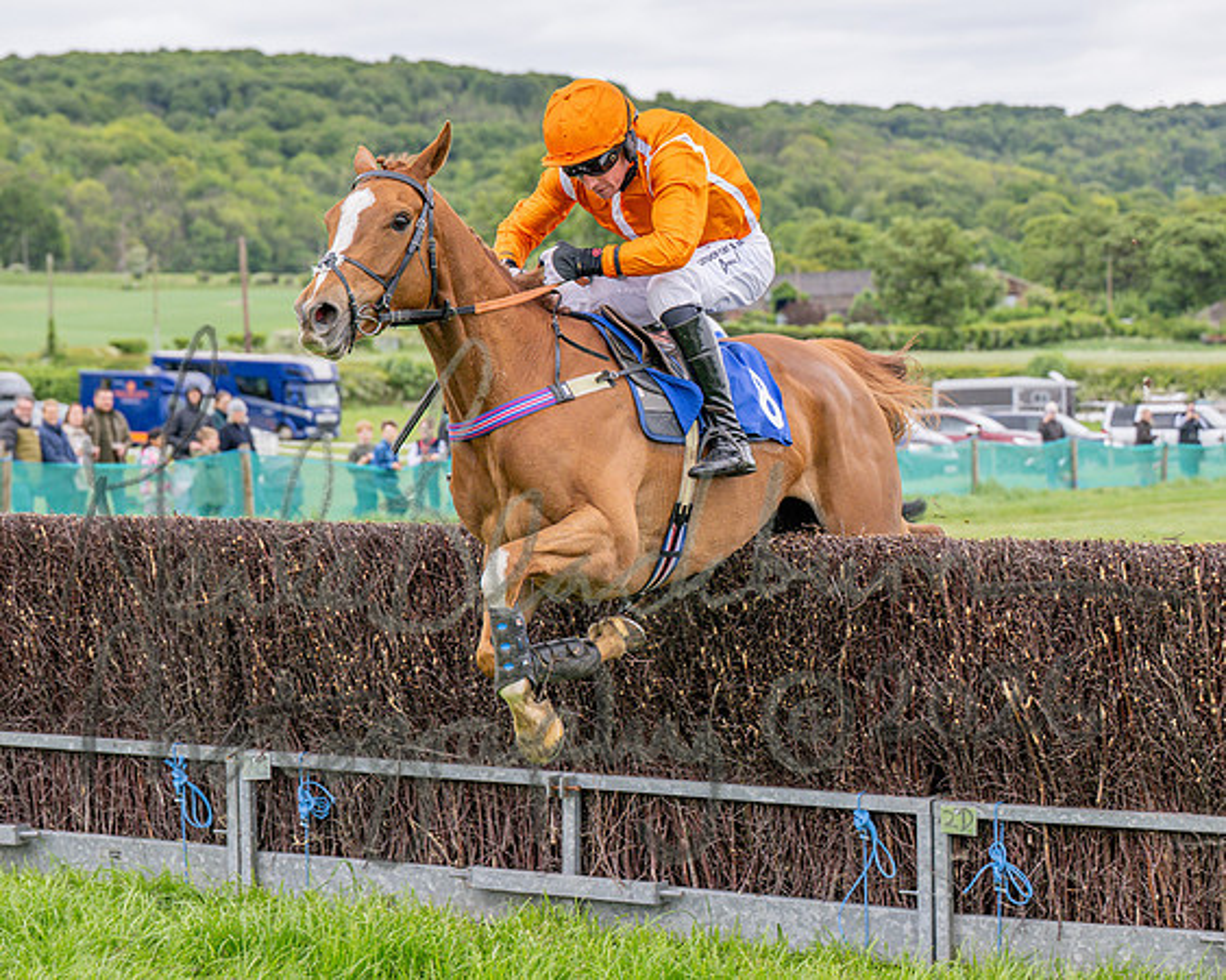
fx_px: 3470
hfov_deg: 20.0
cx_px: 588
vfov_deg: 16.1
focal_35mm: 96
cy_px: 402
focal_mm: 70
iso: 400
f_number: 4
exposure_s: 1/1250
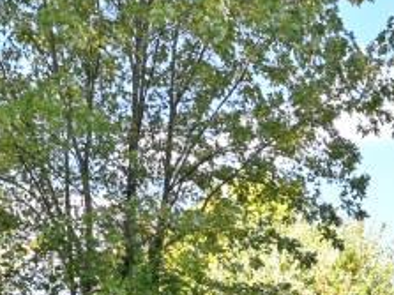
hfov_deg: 19.6
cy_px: 468
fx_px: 1140
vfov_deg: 13.7
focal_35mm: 100
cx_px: 219
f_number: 10
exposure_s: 1/125
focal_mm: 15.5
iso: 320
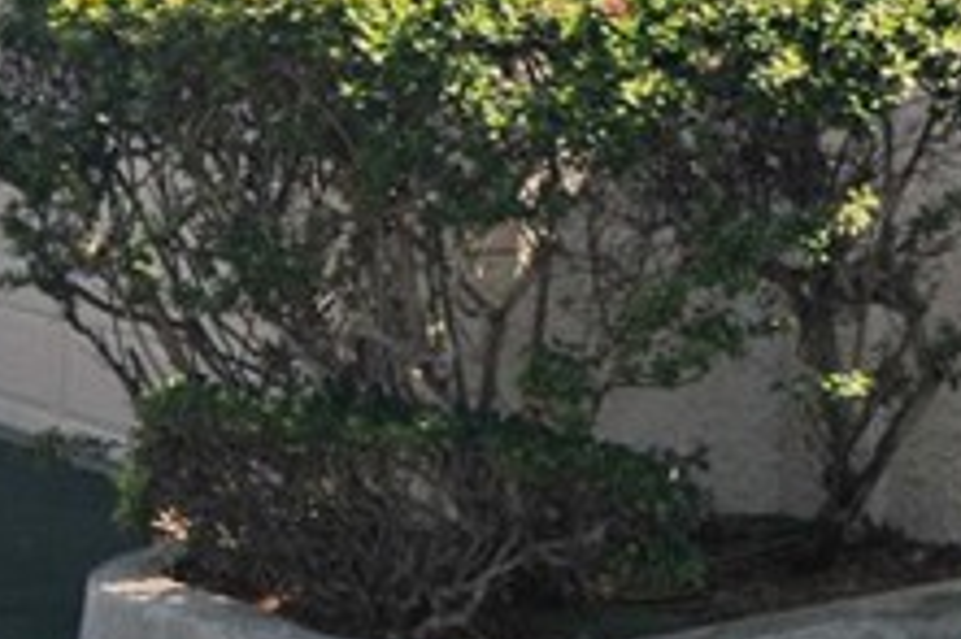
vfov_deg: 12.6
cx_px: 813
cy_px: -256
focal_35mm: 104
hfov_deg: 19.3
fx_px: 2783
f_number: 8
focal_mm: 15
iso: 200
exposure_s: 1/250
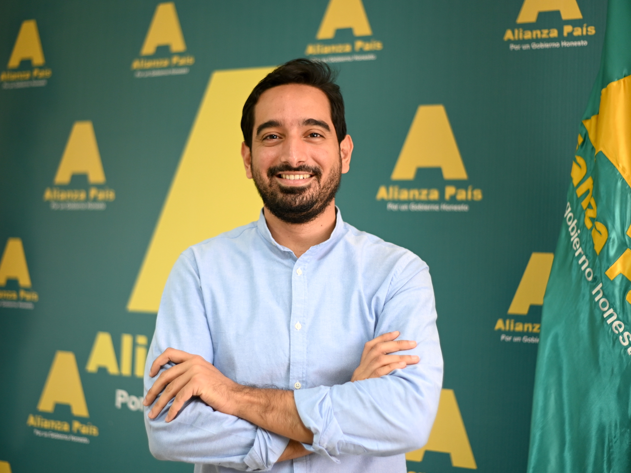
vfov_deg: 26.1
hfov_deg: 34.3
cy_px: 233
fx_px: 1021
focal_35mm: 56
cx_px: 305
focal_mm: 50
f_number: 1.8
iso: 640
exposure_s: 1/100
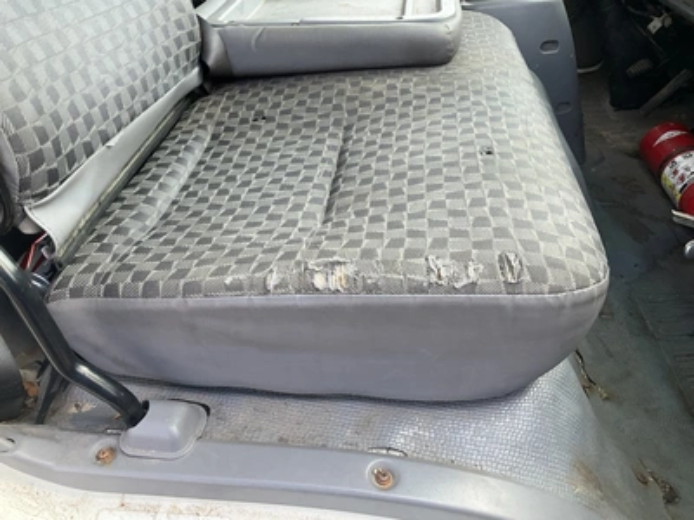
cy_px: 260
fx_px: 581
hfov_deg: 61.7
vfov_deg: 48.2
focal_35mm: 29
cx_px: 347
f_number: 1.8
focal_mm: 3
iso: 25
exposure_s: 1/172
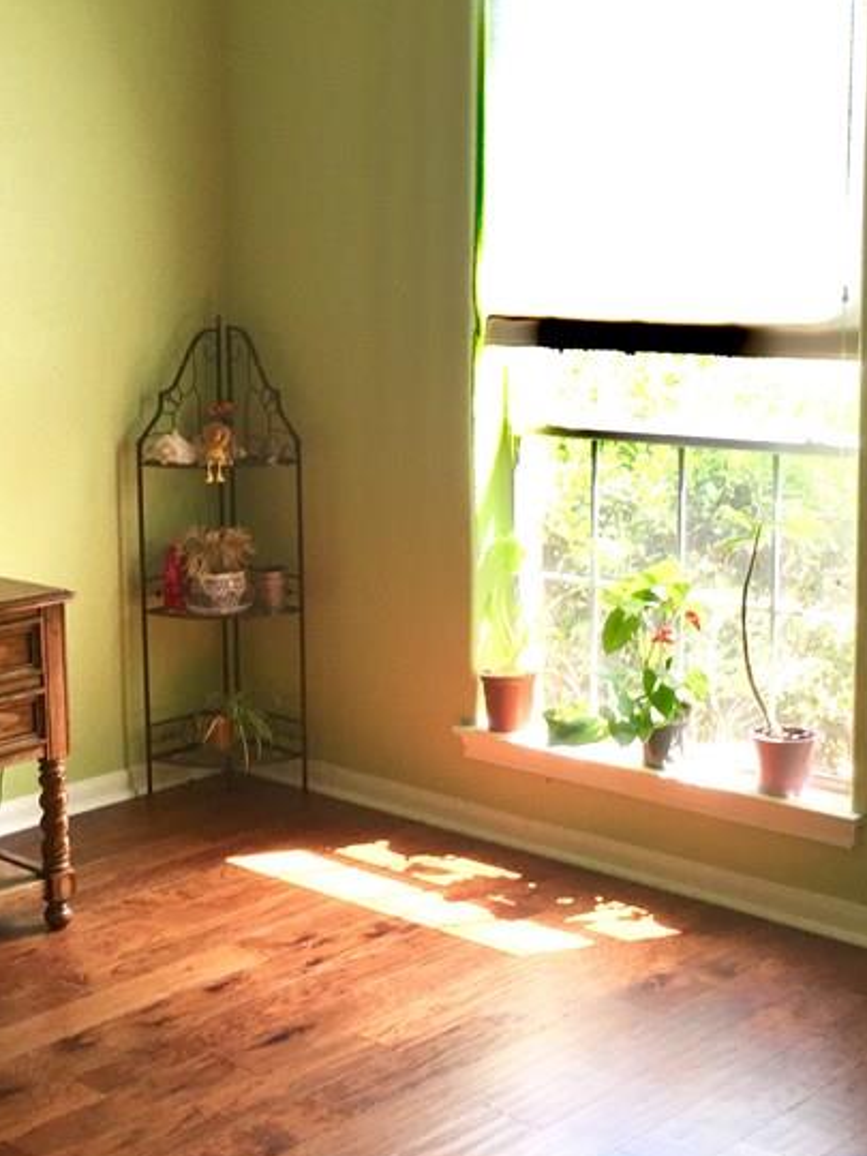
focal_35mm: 55
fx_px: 1837
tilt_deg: -7.3
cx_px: 323
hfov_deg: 26.5
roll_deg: +1.5
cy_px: 503
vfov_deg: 34.9
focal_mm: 4.15
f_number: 2.2
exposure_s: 1/60
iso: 40
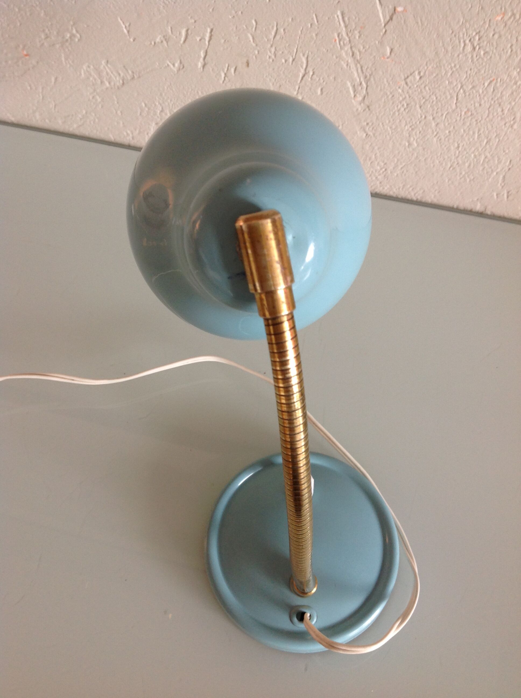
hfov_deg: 40.6
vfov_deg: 52.7
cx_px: 260
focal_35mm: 35
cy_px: 349
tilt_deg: -58.1
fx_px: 704
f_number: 2.4
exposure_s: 1/15
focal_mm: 4.28
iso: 64
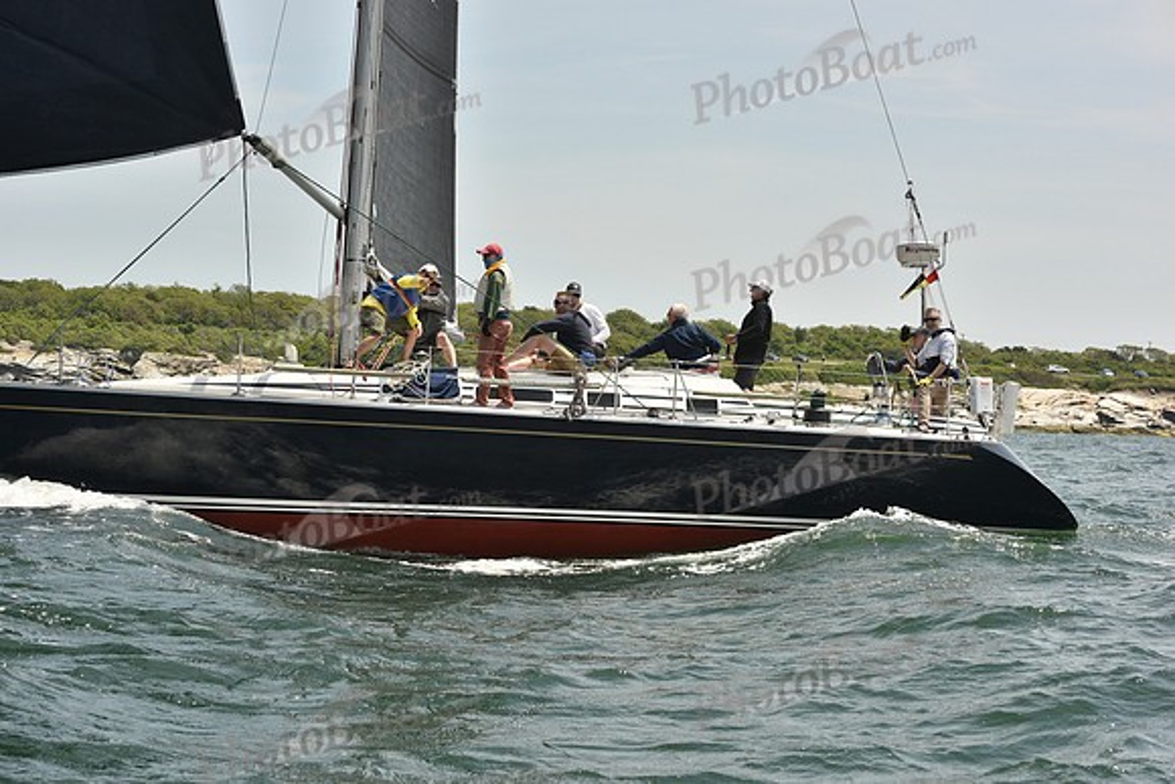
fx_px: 2285
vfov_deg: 19.5
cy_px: 392
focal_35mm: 70
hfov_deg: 28.8
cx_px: 588
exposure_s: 1/1600
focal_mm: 70
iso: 400
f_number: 8
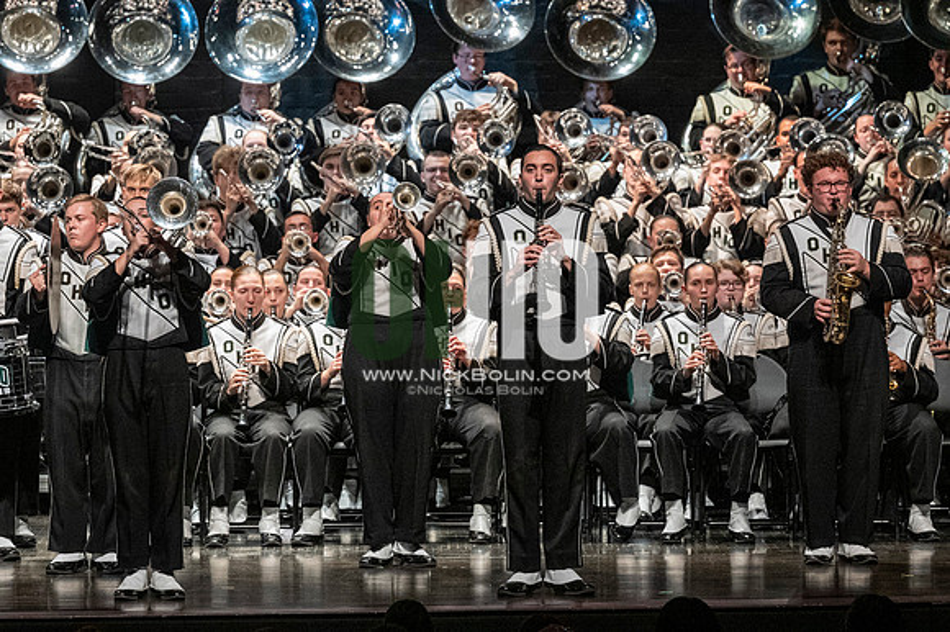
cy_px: 316
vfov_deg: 6.1
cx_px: 475
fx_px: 5934
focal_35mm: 225
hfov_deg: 9.2
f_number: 4
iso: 4000
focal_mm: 150
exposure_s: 1/500
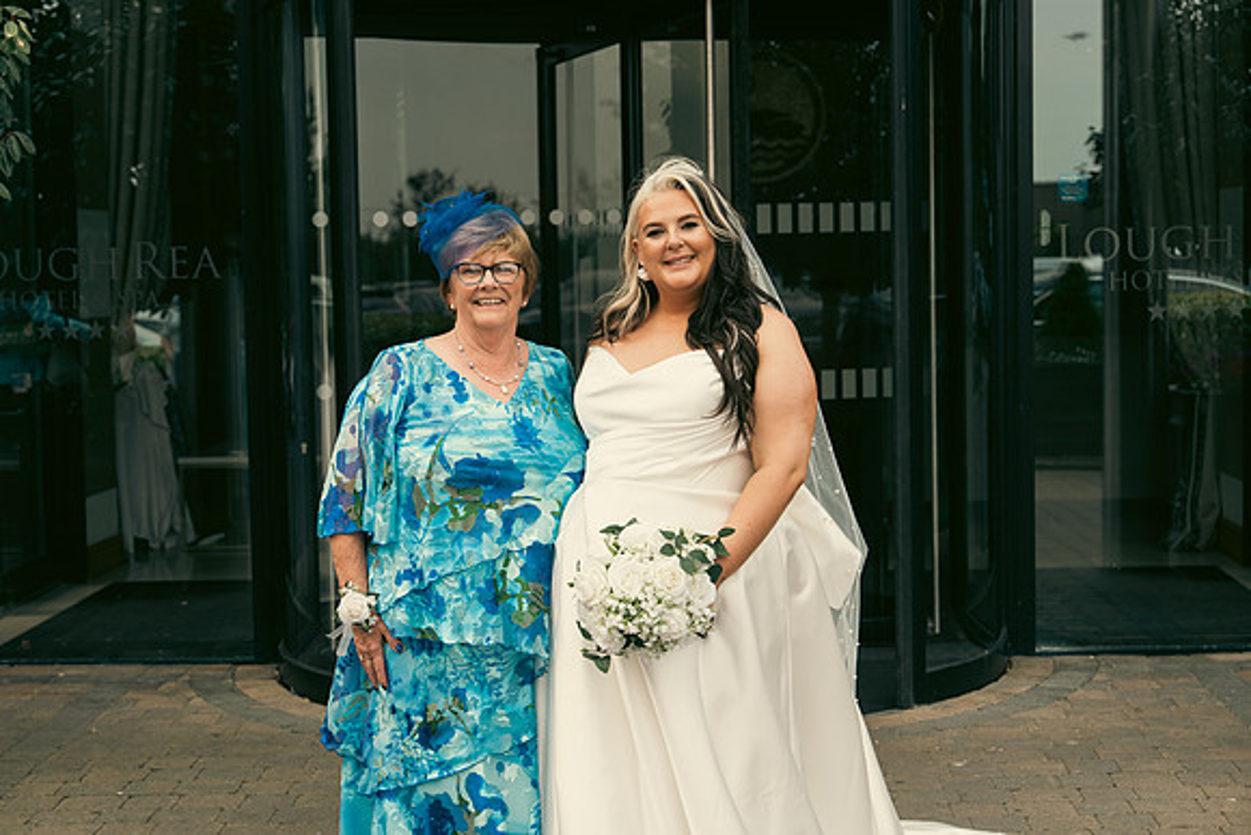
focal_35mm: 70
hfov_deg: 28.8
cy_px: 418
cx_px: 626
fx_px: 2433
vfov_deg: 19.5
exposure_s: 1/250
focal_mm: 70
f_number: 5
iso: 125
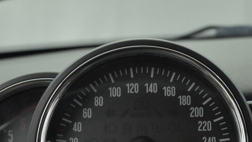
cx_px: 124
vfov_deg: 16.2
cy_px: 166
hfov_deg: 29.3
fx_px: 481
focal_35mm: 72
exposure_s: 1/80
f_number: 3.8
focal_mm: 22
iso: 1600
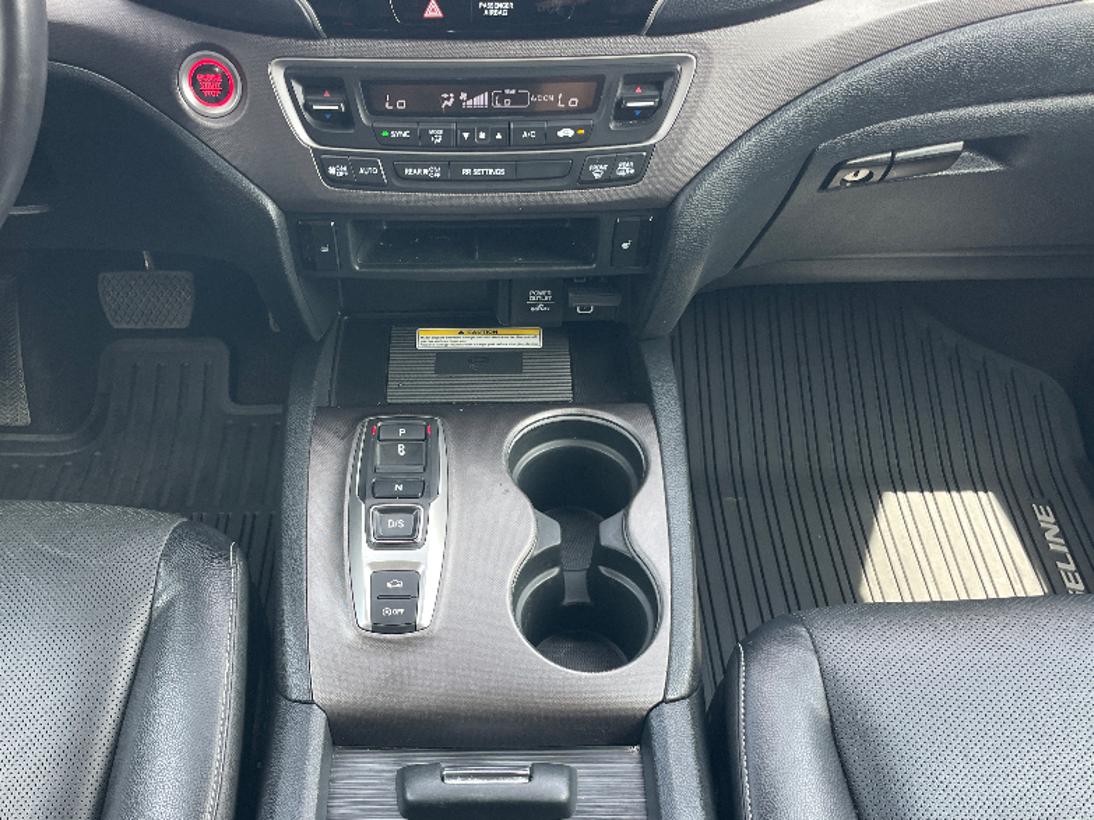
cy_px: 504
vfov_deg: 41.5
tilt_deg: -49.2
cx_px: 462
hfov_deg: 53.7
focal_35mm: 34
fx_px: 1074
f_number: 1.6
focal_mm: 4.2
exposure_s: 1/121
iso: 80
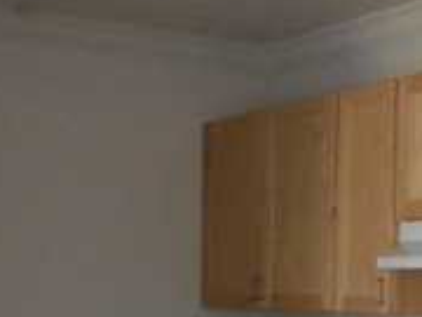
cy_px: 413
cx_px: 171
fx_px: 1085
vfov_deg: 15.8
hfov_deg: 22.0
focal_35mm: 89
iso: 800
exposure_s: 1/80
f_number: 3.3
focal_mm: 4.5
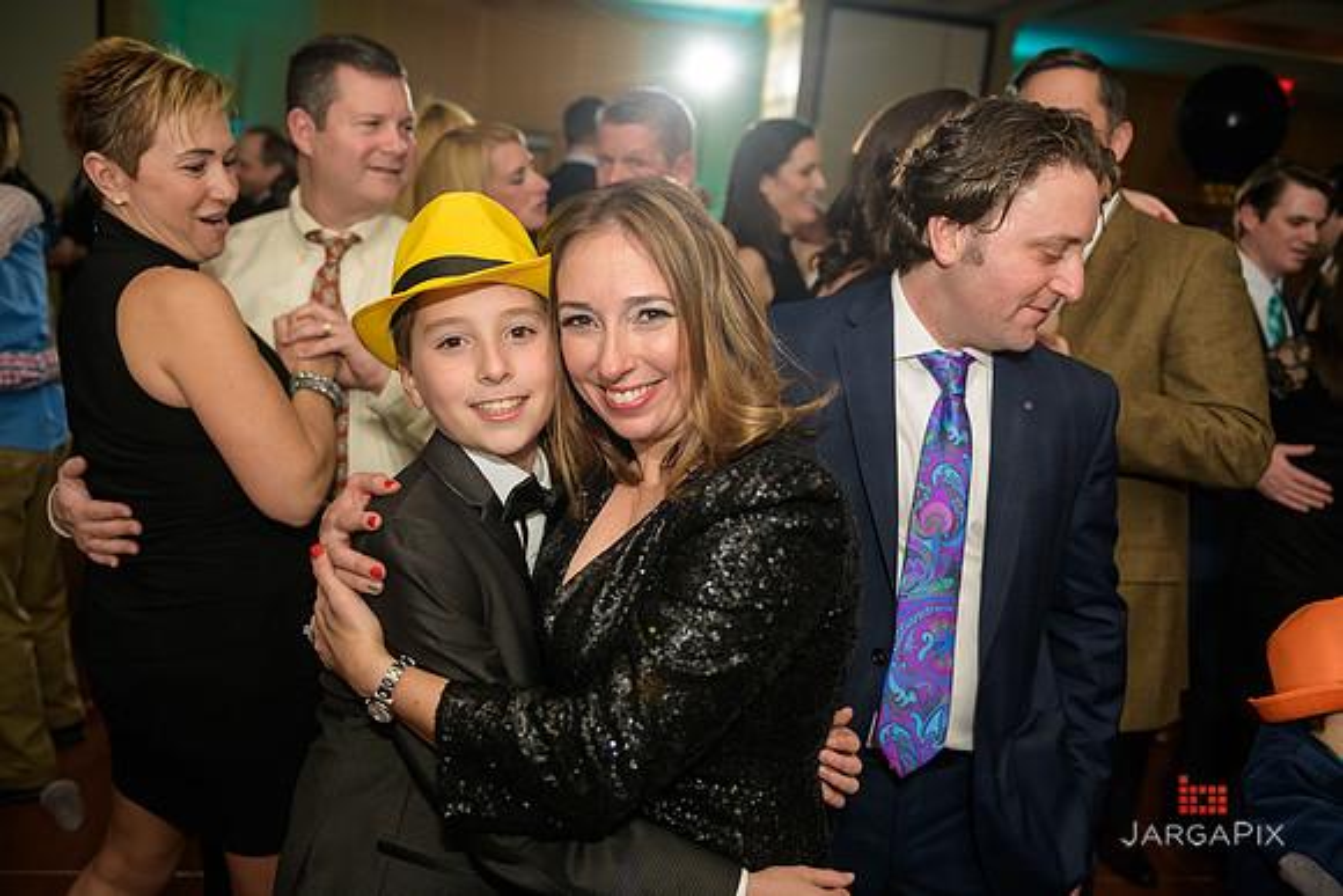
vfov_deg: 41.1
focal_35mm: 32
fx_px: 1194
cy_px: 448
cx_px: 672
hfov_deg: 58.7
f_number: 3.2
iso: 1600
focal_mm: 32
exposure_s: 1/125
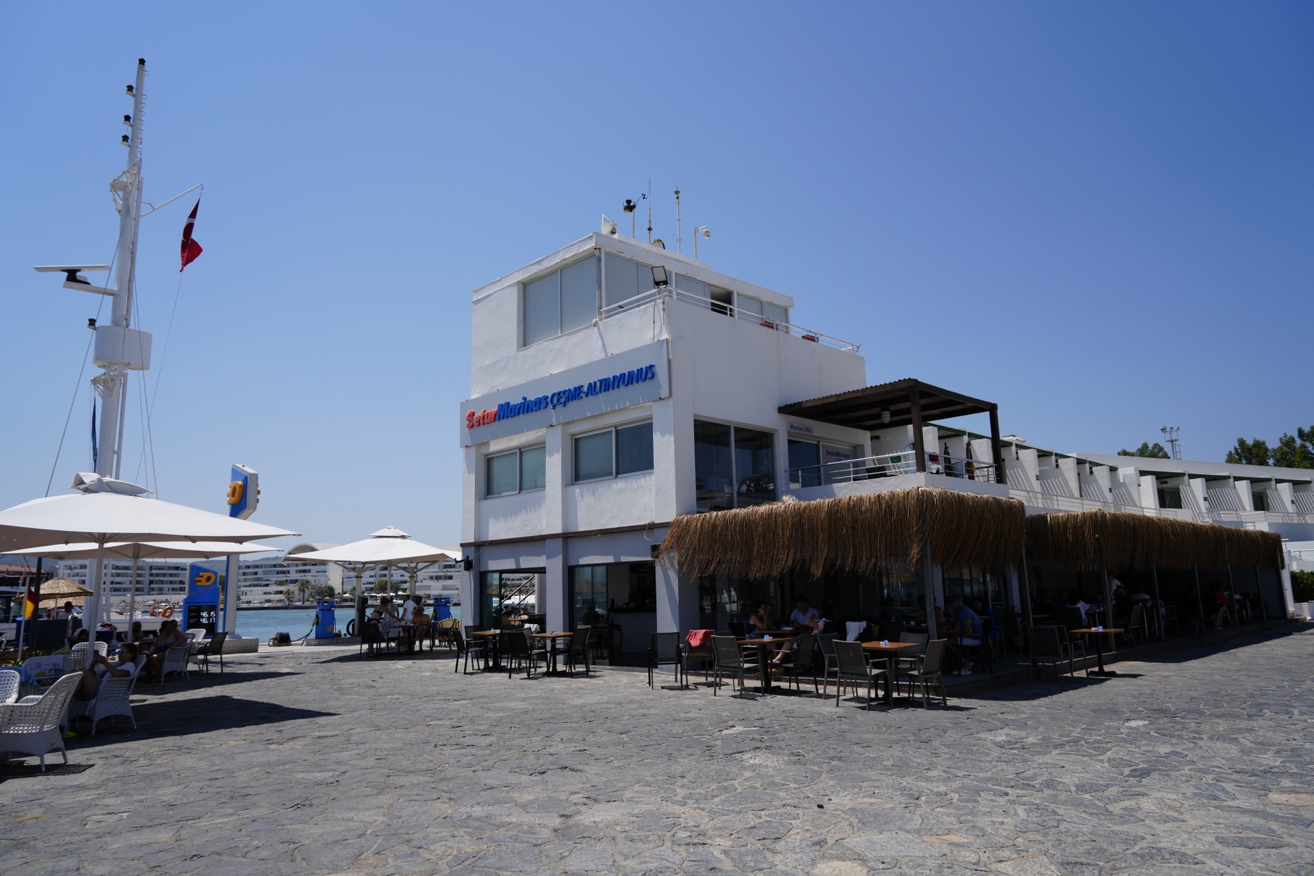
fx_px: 876
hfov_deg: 73.7
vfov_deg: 53.1
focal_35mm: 24
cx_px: 657
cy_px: 438
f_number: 5
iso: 100
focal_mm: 24
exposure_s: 1/1250
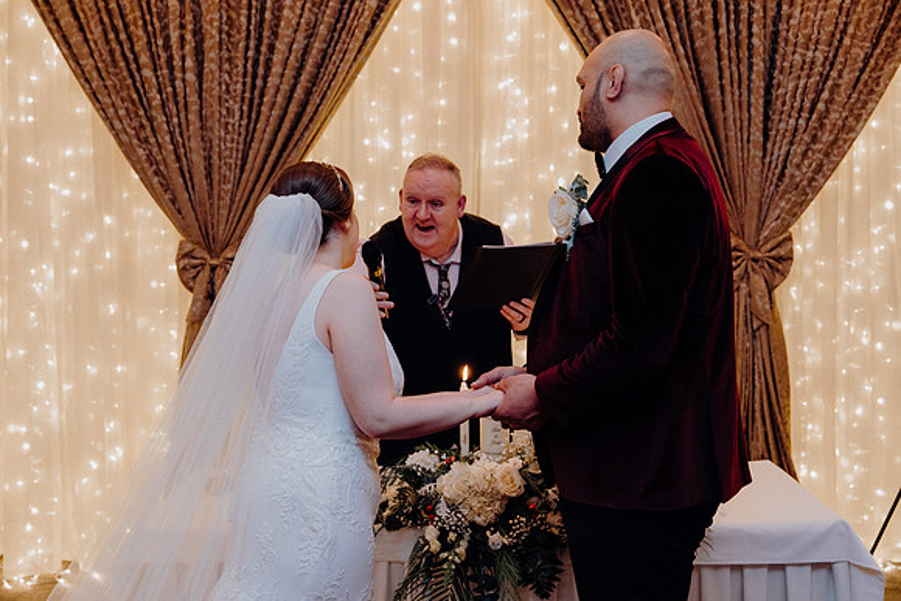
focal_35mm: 44
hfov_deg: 44.5
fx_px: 1101
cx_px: 450
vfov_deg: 30.5
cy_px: 300
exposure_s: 1/160
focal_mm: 44
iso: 2500
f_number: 3.5
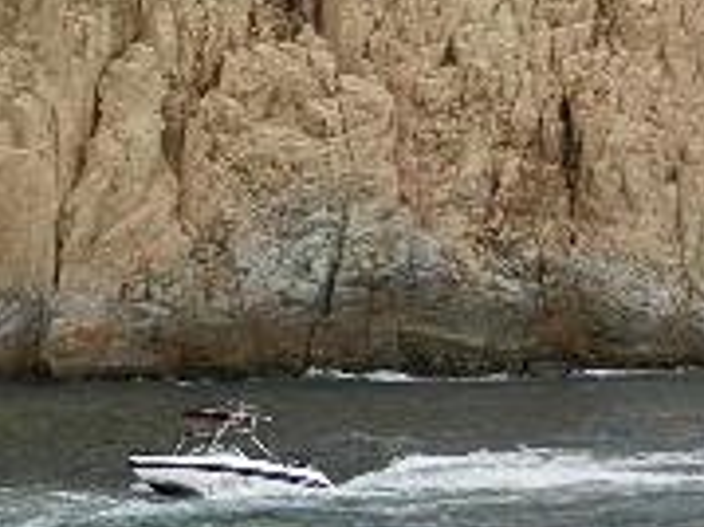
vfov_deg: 8.8
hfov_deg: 12.3
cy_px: -405
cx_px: 311
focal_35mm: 161
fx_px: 3272
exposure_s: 1/125
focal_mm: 8.2
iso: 160
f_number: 4.2
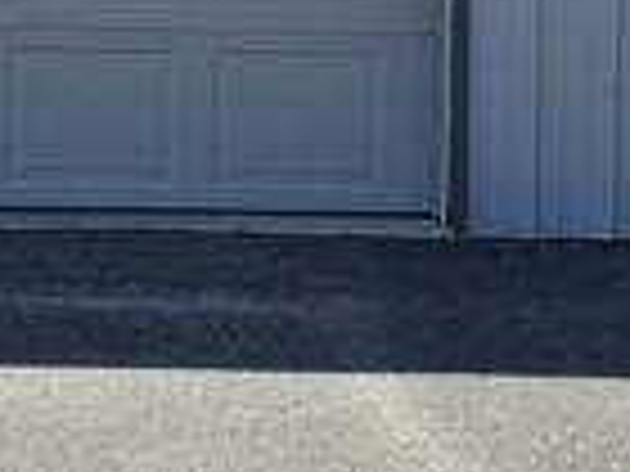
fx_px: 1693
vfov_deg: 14.6
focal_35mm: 93
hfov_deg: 20.6
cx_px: 36
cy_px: -272
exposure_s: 1/792
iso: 50
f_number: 2.4
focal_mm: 4.3
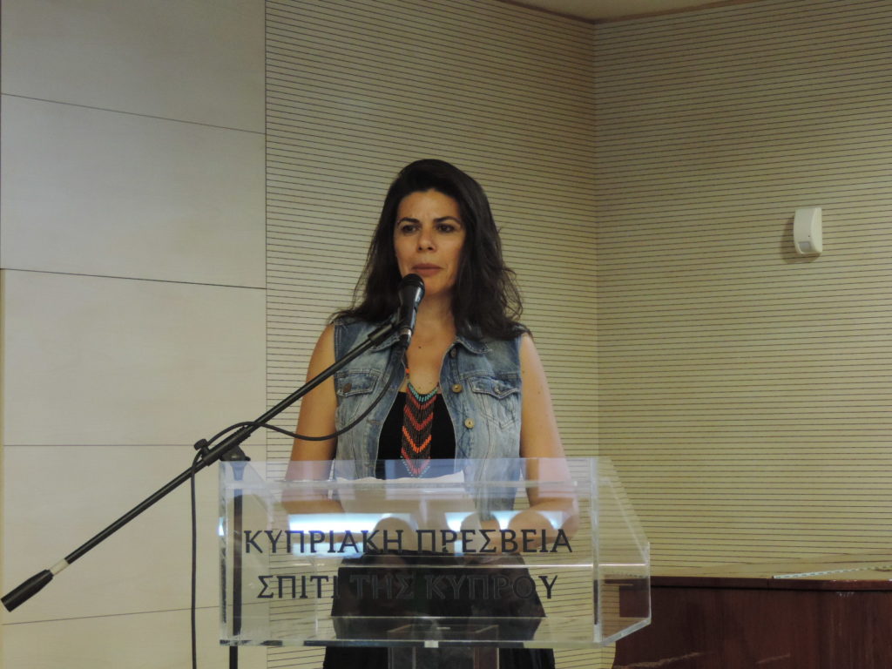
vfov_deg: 16.4
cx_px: 446
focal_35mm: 90
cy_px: 334
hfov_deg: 21.8
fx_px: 2319
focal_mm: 16
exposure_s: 1/20
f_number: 4.1
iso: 800
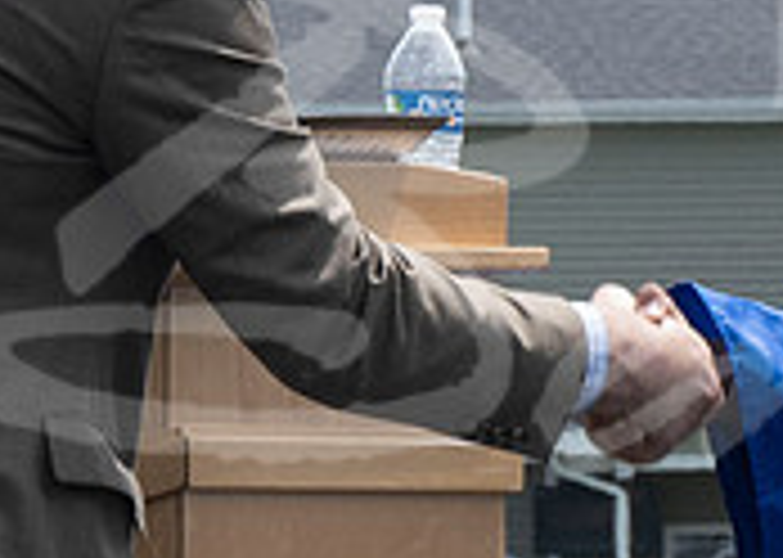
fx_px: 17843
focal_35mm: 803
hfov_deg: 2.5
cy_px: 116
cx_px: -7
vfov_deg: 1.8
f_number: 10
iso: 200
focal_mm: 77
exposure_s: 1/250
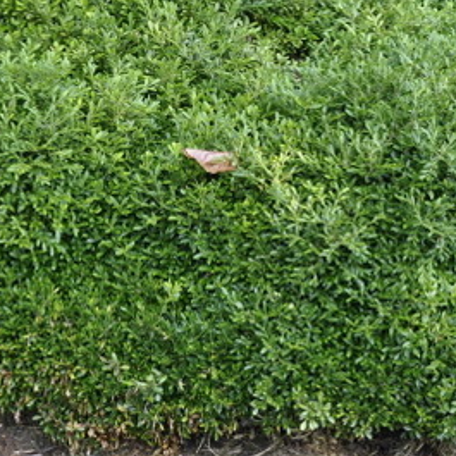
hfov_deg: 17.4
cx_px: 167
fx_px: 1490
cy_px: 59
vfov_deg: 17.2
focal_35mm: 100
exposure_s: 1/60
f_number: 8
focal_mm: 26
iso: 200
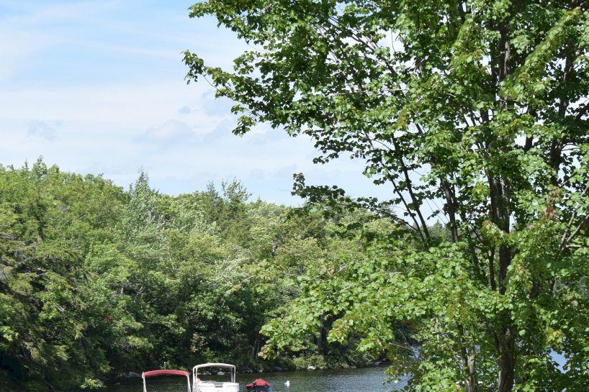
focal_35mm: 110
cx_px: 332
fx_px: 1799
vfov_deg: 12.4
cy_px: 351
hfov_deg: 18.6
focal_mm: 40
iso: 200
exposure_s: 1/320
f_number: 9
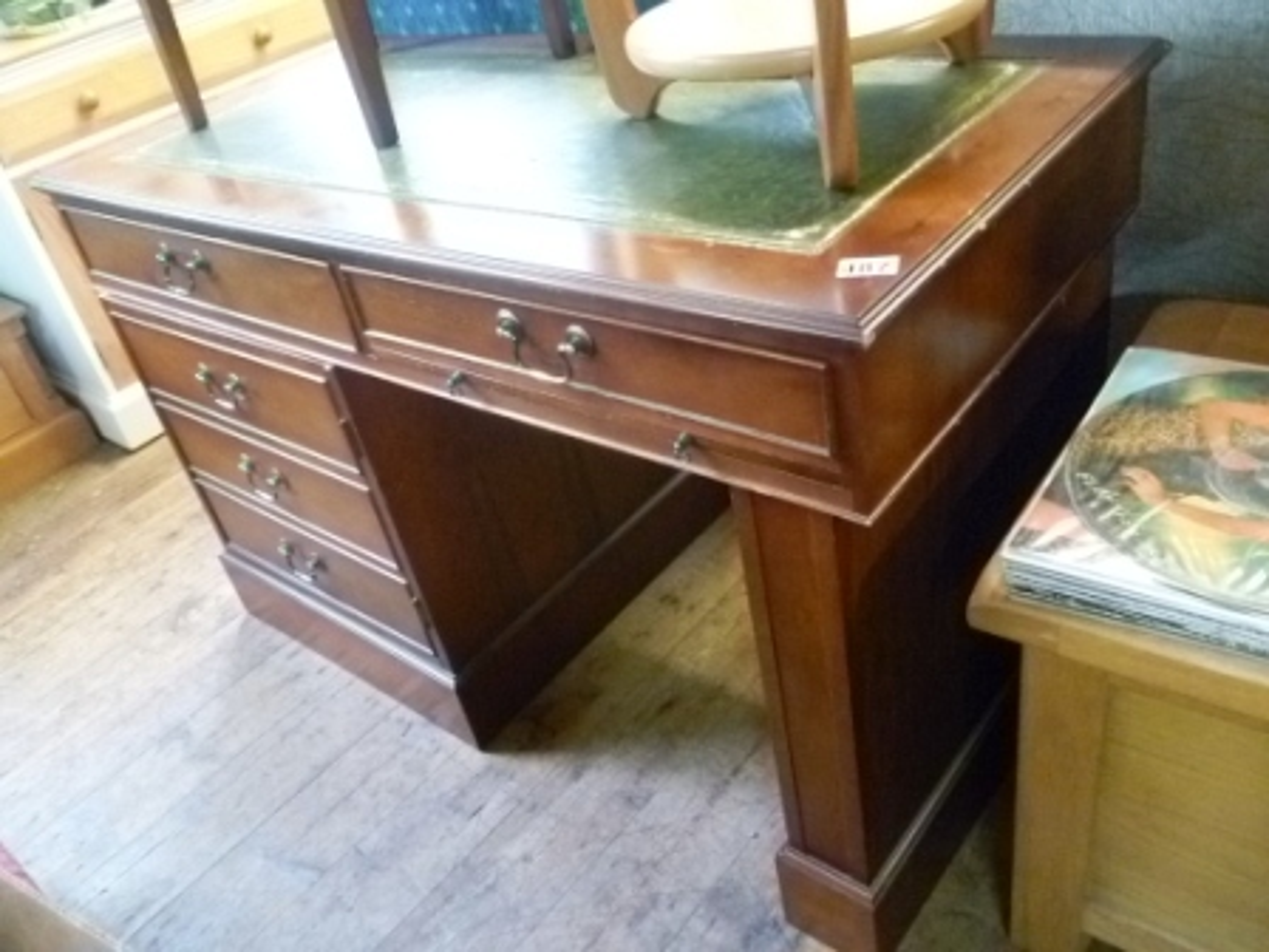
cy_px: 476
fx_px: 1026
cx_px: 634
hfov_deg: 63.4
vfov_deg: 49.7
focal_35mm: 28
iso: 800
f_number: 2.8
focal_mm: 5
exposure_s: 1/13
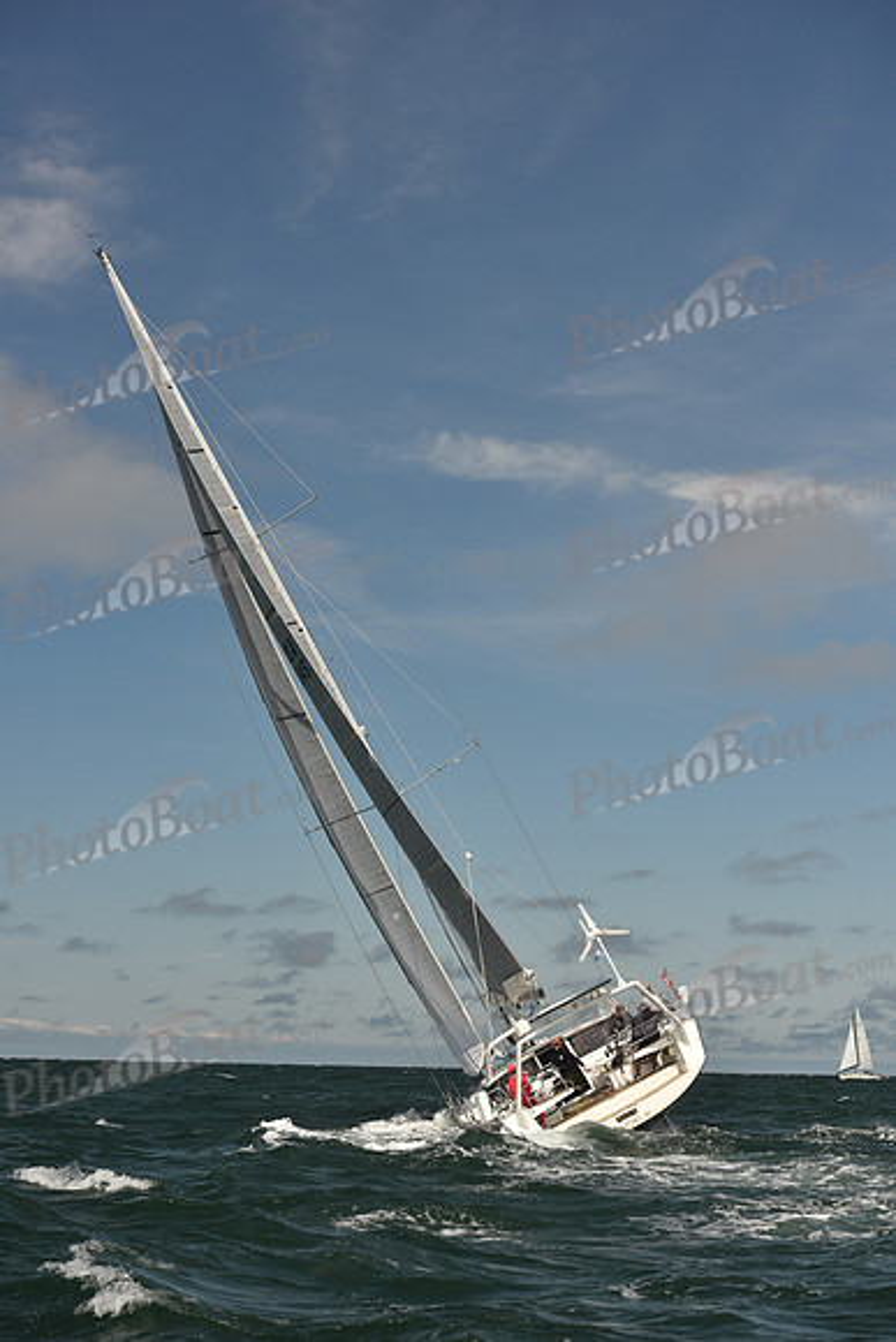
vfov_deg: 28.8
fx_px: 2612
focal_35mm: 70
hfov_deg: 19.5
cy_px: 671
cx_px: 448
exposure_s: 1/1000
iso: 320
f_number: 6.3
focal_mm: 70
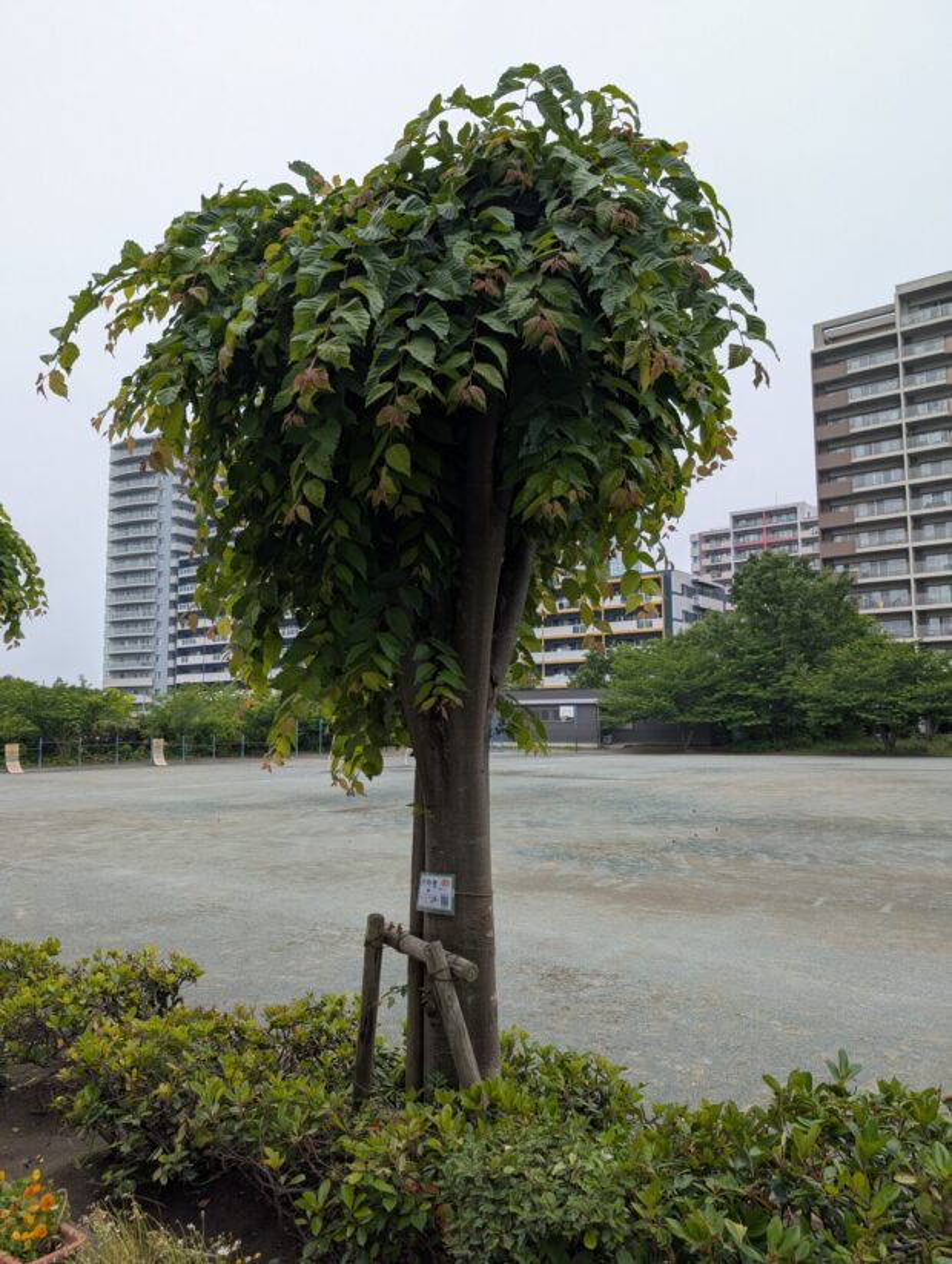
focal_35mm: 24
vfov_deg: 71.5
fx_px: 878
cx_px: 476
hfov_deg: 57.0
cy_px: 632
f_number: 1.68
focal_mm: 6.9
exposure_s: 1/877
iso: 22
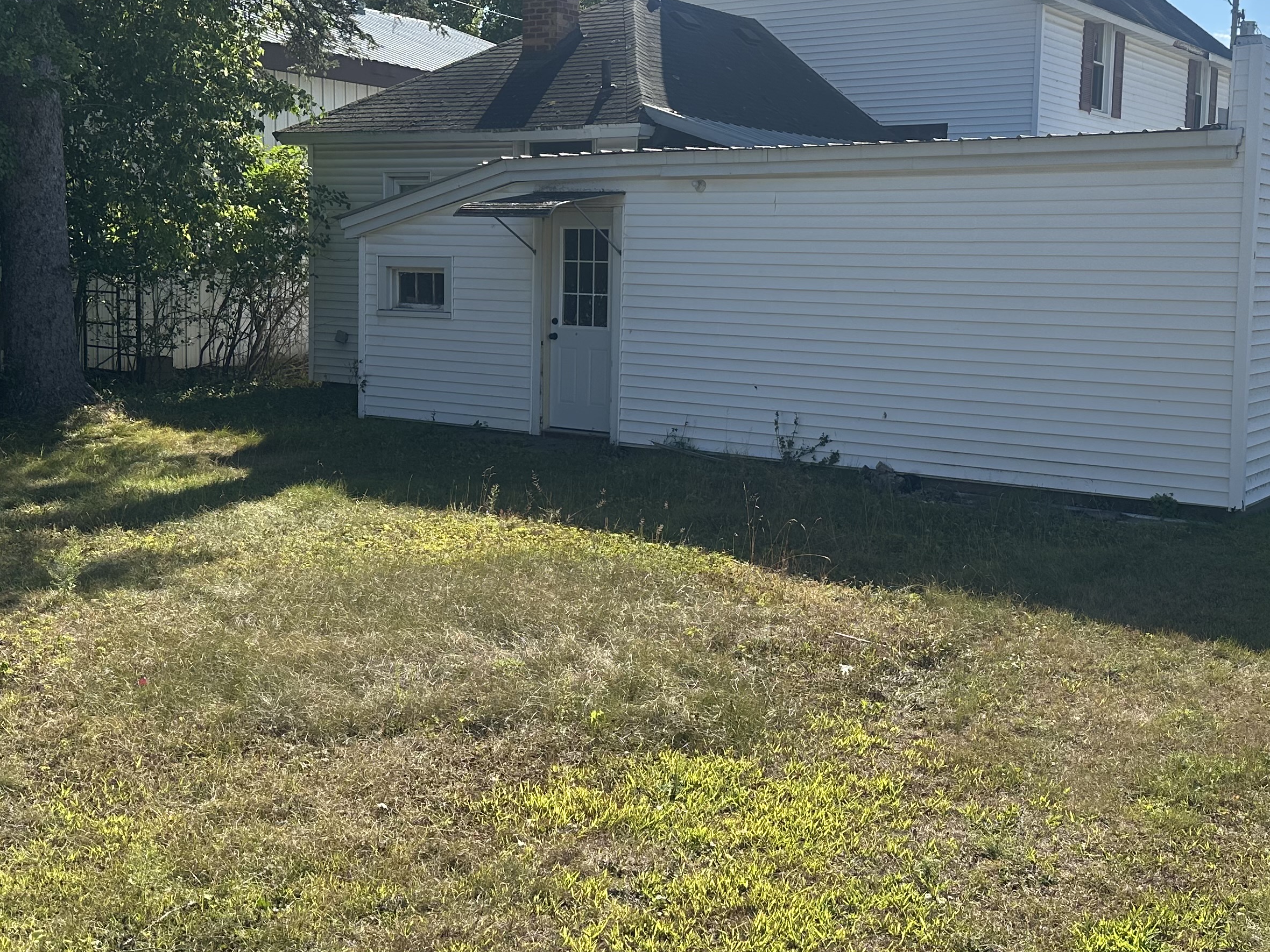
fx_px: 1504
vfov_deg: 35.0
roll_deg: -1.2
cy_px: 384
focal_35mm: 41
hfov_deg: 45.6
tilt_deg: -4.0
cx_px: 731
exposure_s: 1/2967
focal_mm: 6.86
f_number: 1.78
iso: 80
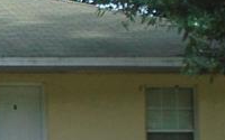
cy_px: 129
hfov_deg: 9.7
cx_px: -280
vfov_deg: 6.7
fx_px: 1196
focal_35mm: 195
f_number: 3.8
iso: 100
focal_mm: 6.4
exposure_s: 1/125
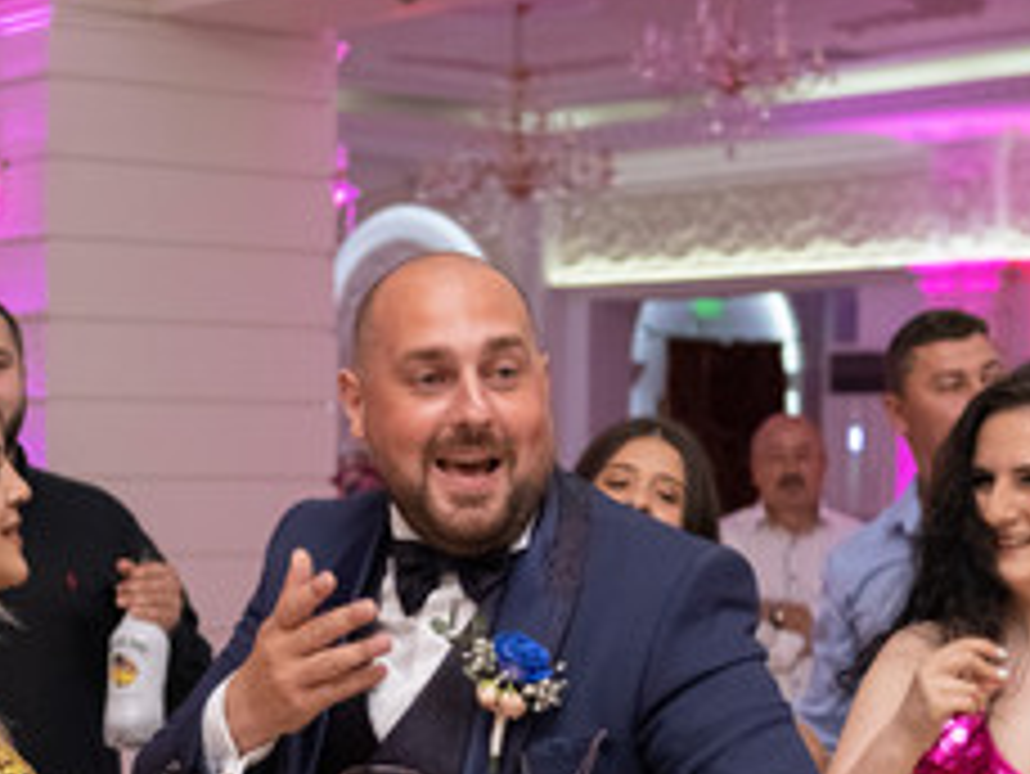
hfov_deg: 20.7
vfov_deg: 15.5
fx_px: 2798
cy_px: 713
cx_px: 301
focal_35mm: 94
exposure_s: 1/125
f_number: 2.2
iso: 1600
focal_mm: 23
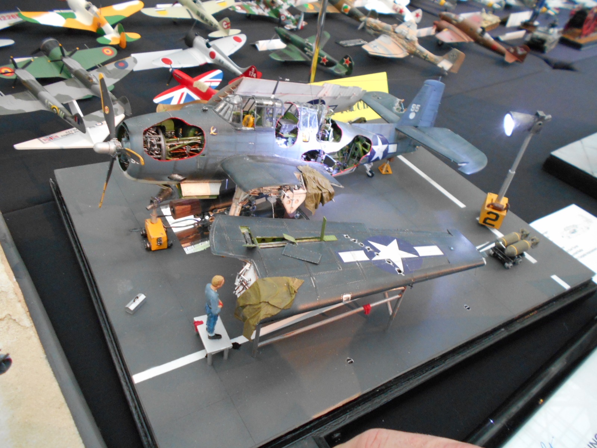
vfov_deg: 53.1
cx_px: 298
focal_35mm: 26
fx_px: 448
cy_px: 224
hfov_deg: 67.3
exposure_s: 1/15
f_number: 3.2
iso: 400
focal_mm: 4.6
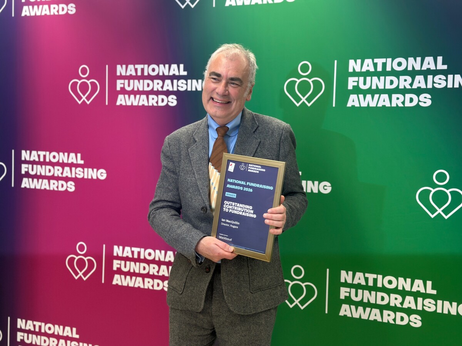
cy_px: 173
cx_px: 231
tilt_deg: -4.2
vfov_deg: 30.3
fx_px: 641
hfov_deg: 39.7
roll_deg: -0.8
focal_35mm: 48
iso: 160
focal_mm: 6.86
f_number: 1.78
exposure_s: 1/50
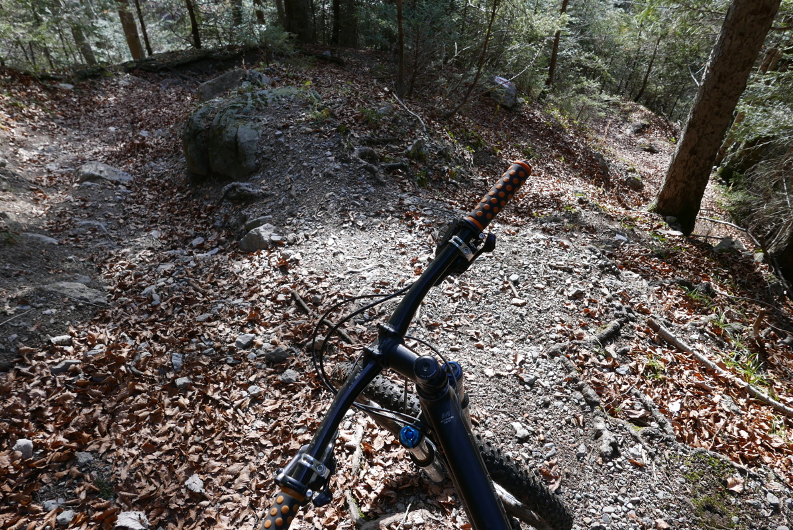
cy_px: 265
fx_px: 551
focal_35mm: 25
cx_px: 396
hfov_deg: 71.5
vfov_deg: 51.4
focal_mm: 11.4
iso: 200
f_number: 4.5
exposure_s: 1/125
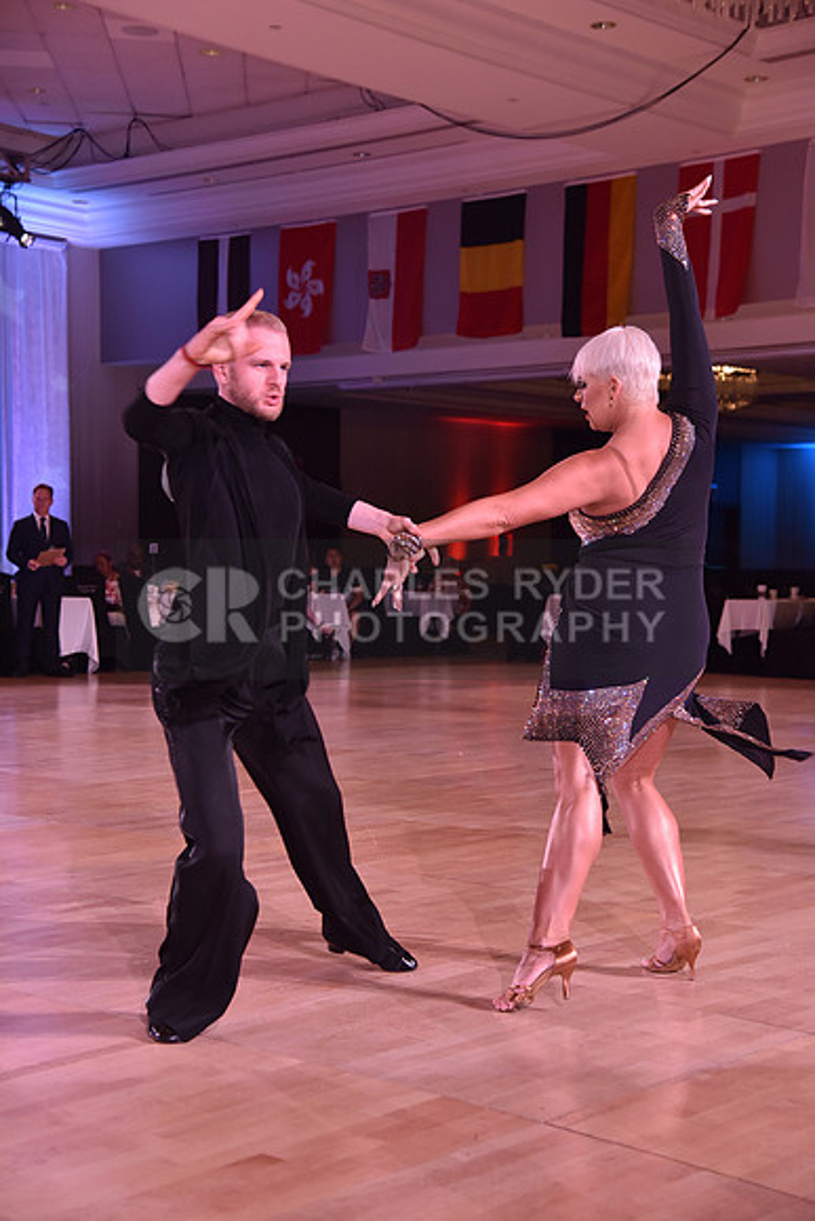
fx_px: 1866
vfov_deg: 36.2
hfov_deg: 24.6
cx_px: 408
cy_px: 610
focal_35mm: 55
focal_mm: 55
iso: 1250
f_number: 4.5
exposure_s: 1/250
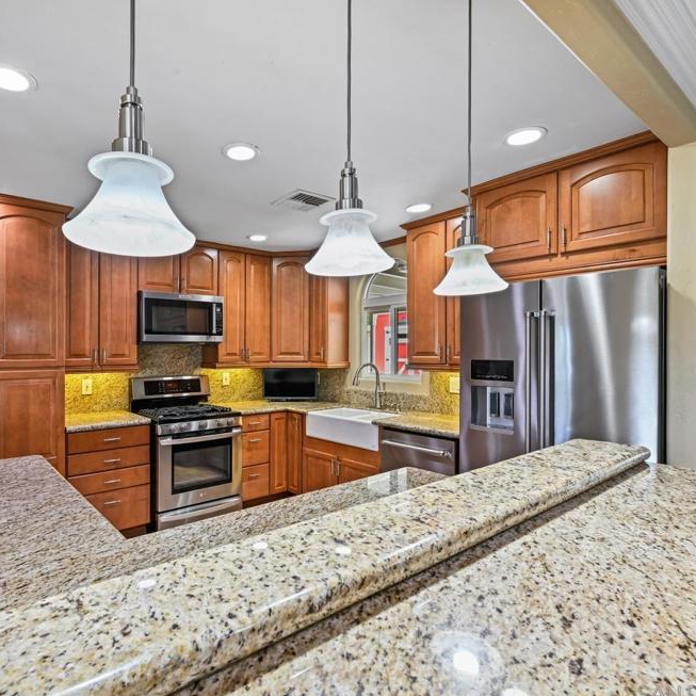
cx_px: 266
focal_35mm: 20
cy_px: 346
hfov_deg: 73.7
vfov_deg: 74.8
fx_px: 455
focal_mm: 15
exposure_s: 1/5
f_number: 11
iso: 500
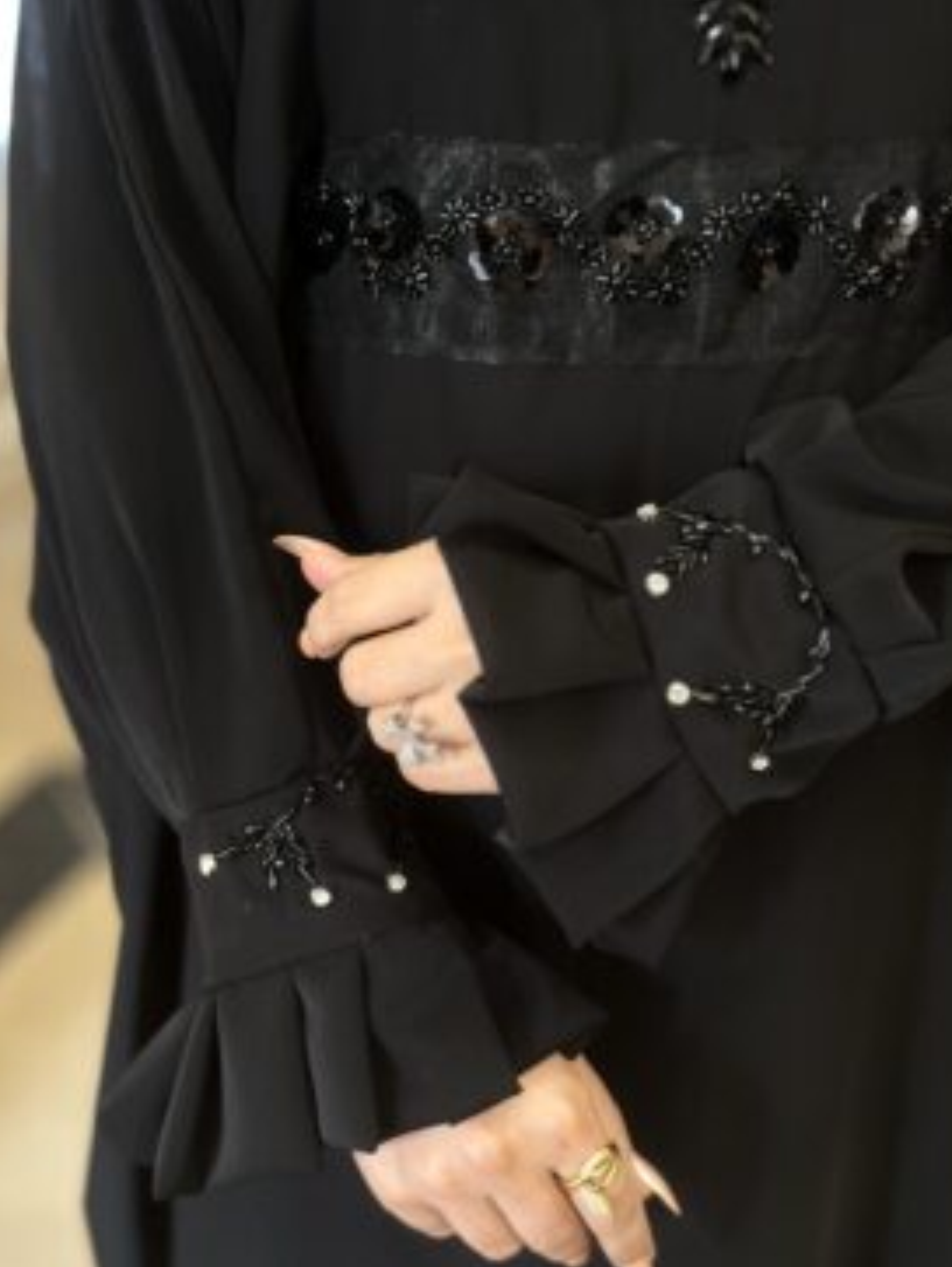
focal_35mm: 53
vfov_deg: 36.1
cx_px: 462
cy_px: 640
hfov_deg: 27.6
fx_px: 1941
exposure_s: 1/50
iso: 160
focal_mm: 6.86
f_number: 1.78
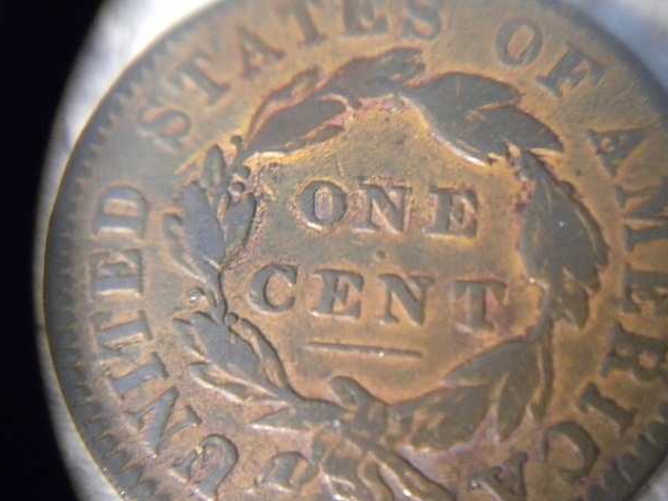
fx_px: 695
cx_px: 339
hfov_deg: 51.4
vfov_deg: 39.7
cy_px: 257
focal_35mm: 36
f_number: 3.1
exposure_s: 1/17.3
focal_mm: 6.3
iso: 400
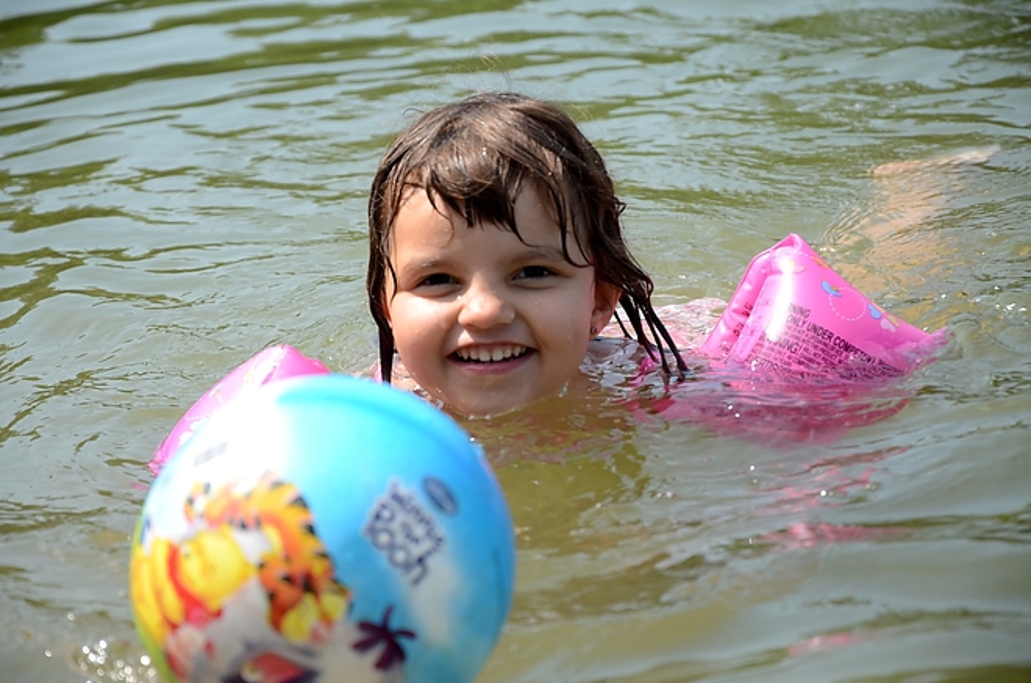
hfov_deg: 13.1
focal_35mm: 158
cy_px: 342
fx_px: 4501
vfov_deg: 8.7
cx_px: 516
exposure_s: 1/500
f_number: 5.6
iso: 200
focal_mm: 105
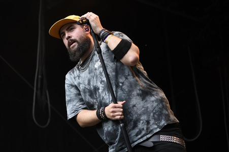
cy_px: 76
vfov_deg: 19.4
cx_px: 114
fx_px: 445
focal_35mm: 70
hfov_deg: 28.9
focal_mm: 70
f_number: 3.5
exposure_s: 1/640
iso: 800
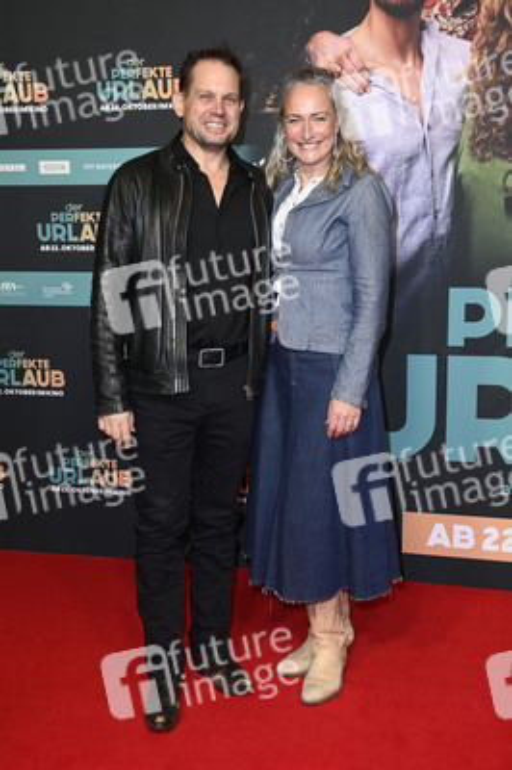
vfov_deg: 41.1
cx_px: 256
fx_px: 1026
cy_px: 385
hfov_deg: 28.0
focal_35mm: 48
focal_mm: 48
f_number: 5.6
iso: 1600
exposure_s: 1/200
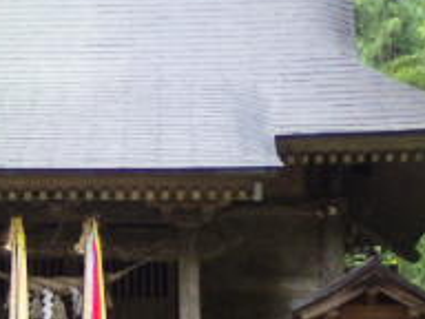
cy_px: 321
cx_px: 44
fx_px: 2050
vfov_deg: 8.8
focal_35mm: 167
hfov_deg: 11.8
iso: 800
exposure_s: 1/60
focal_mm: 9
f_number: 3.2
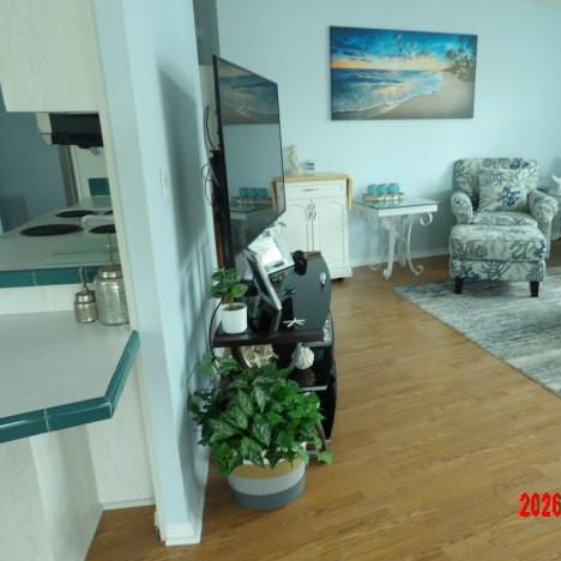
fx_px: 532
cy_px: 282
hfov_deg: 54.9
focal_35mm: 29
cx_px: 355
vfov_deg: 55.6
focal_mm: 4.3
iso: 200
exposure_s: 1/31
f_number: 3.2
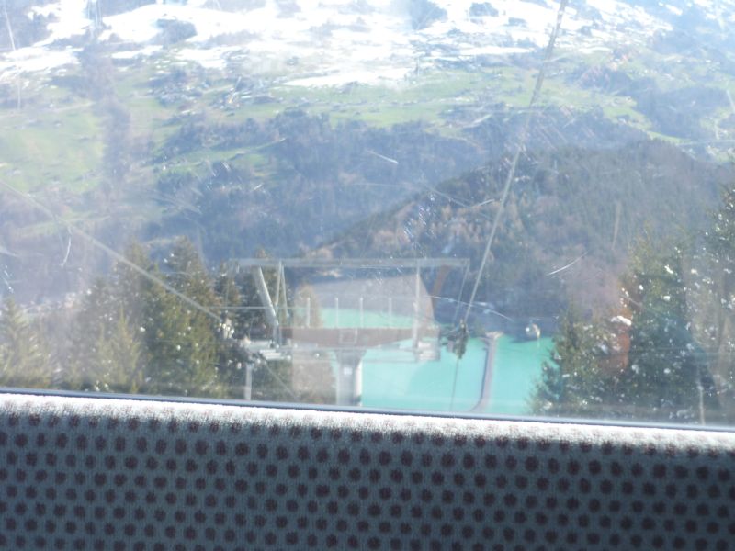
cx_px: 368
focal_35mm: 51
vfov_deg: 28.6
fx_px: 1083
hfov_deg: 37.5
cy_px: 276
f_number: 3.2
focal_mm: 8.4
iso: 100
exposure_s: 1/160
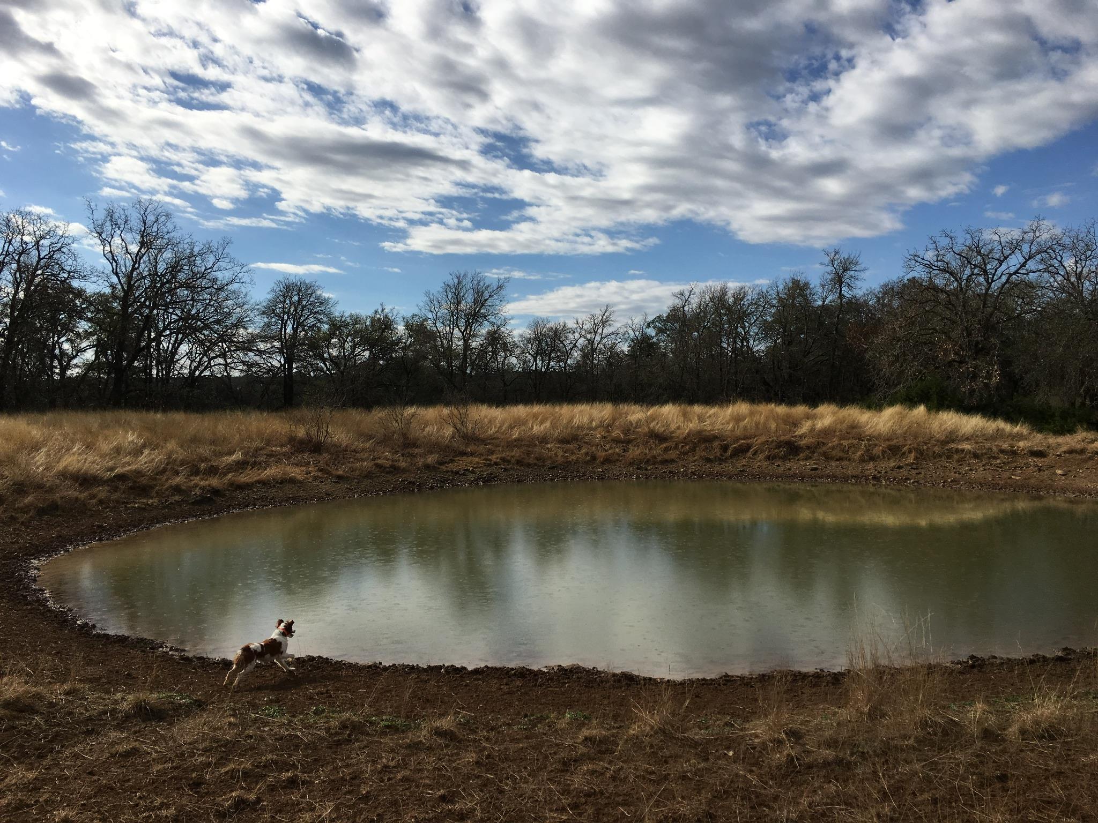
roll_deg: +0.6
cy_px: 412
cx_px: 549
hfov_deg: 61.7
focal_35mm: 29
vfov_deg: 48.2
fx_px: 920
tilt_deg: +0.4
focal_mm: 4.15
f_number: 2.2
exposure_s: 1/2849
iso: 25
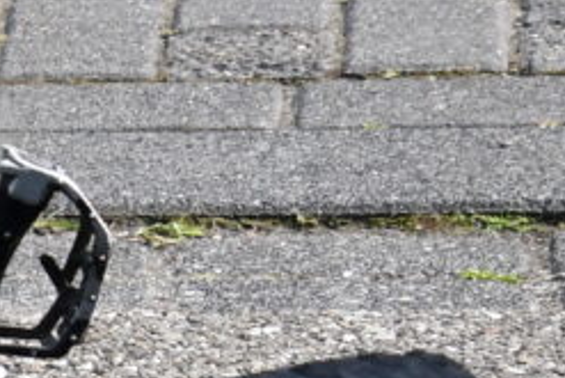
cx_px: -821
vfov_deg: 2.4
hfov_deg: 3.6
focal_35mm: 571
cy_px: 538
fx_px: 8966
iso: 250
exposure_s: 1/500
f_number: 5.6
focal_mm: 58
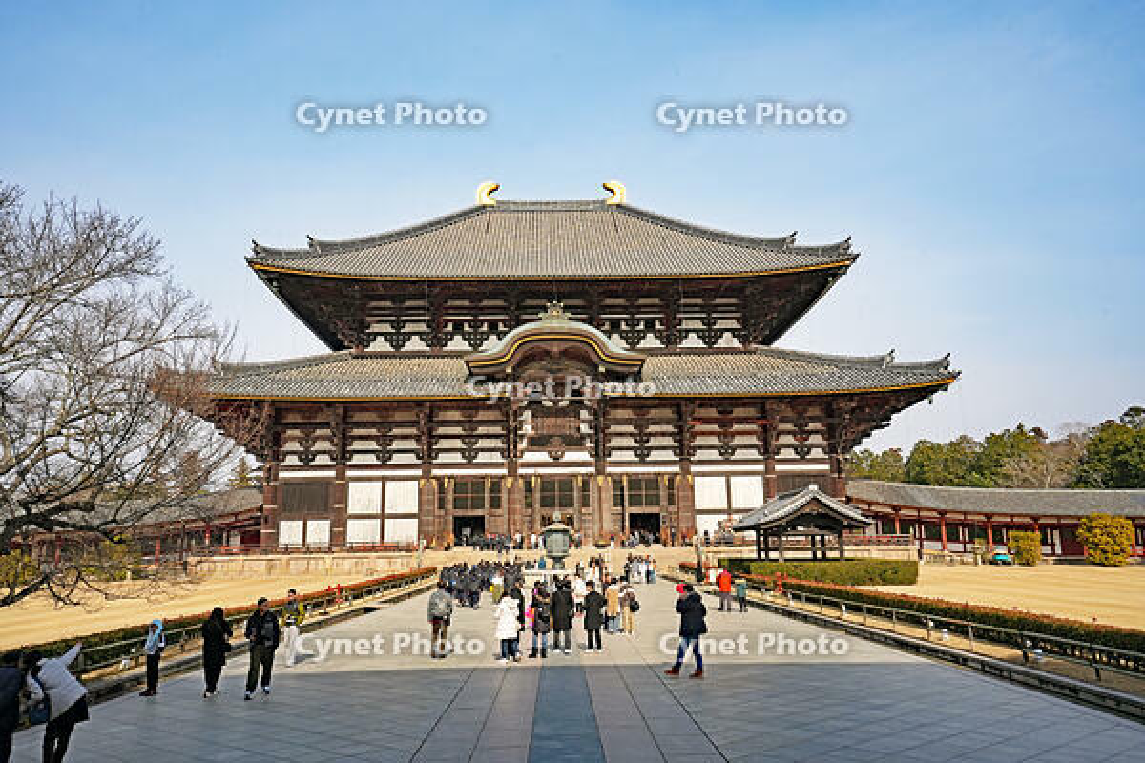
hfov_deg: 61.9
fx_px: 954
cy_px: 382
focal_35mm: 30
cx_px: 572
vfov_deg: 43.6
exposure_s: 1/320
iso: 400
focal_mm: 30
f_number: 16
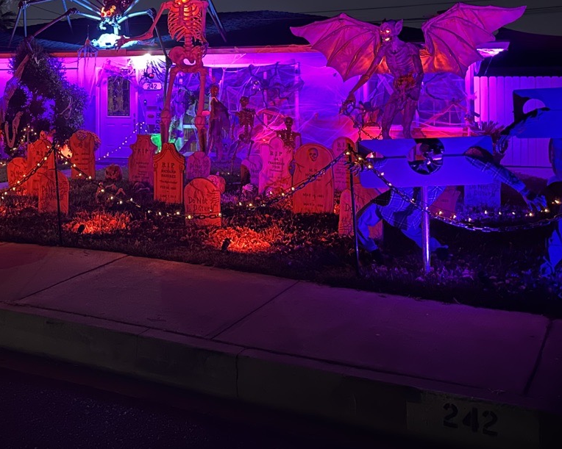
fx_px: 765
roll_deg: -0.4
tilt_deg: +1.6
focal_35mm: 46
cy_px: 90
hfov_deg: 38.8
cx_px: 113
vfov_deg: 31.9
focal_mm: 6.86
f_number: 1.78
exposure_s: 1/8
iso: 800
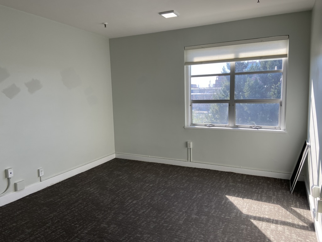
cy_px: 121
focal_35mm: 26
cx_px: 161
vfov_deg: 53.1
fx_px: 242
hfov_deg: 67.3
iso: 32
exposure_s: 1/336
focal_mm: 4.25
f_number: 1.8
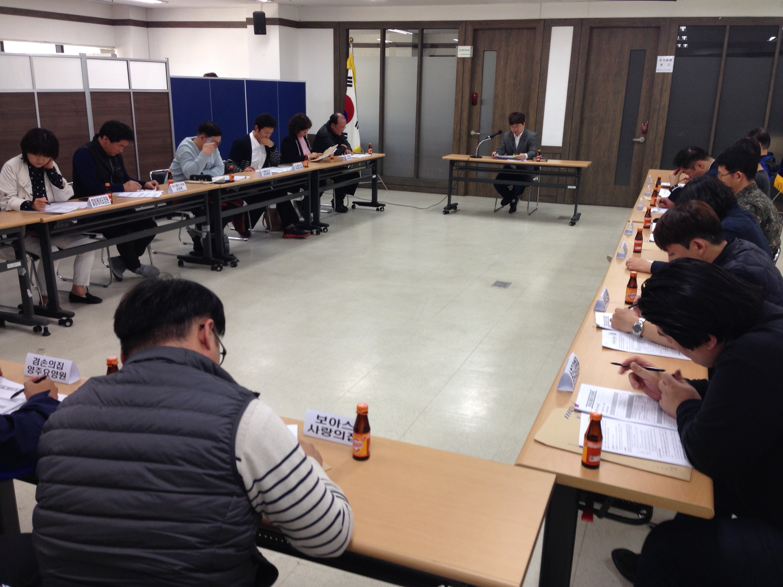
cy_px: 294
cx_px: 392
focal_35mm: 33
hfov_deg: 55.4
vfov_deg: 42.9
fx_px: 746
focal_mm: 4.12
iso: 50
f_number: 2.4
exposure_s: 1/20
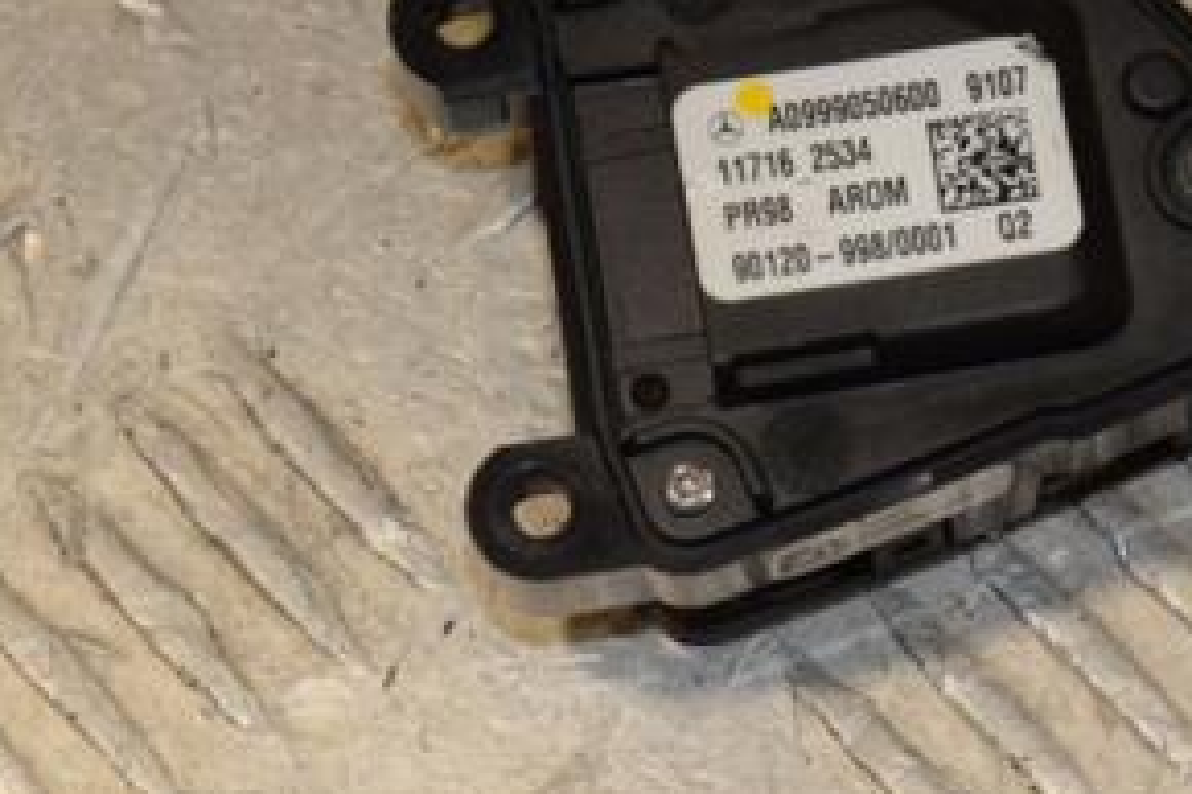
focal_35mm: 286
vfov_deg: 4.8
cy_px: 490
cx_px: 888
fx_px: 9464
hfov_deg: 7.2
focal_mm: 92
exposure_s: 1/200
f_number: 9
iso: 800
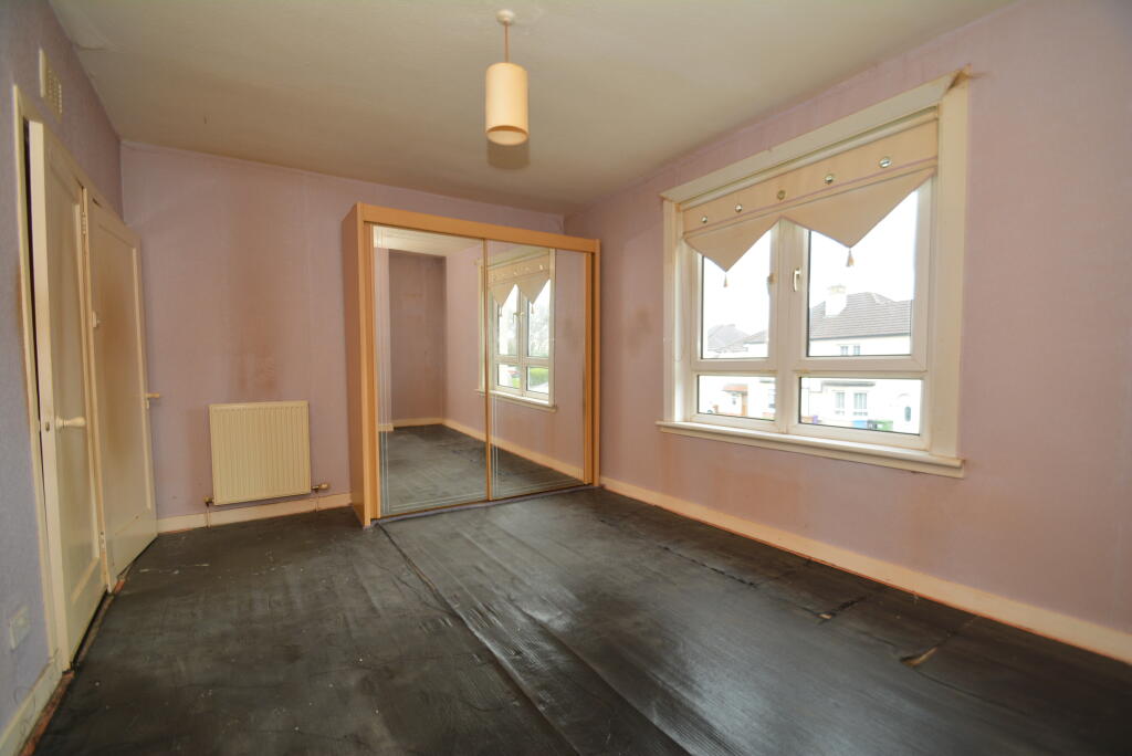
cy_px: 378
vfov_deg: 77.4
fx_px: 472
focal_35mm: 15
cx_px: 566
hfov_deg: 100.4
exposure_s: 1/60
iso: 280
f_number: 4
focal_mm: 10
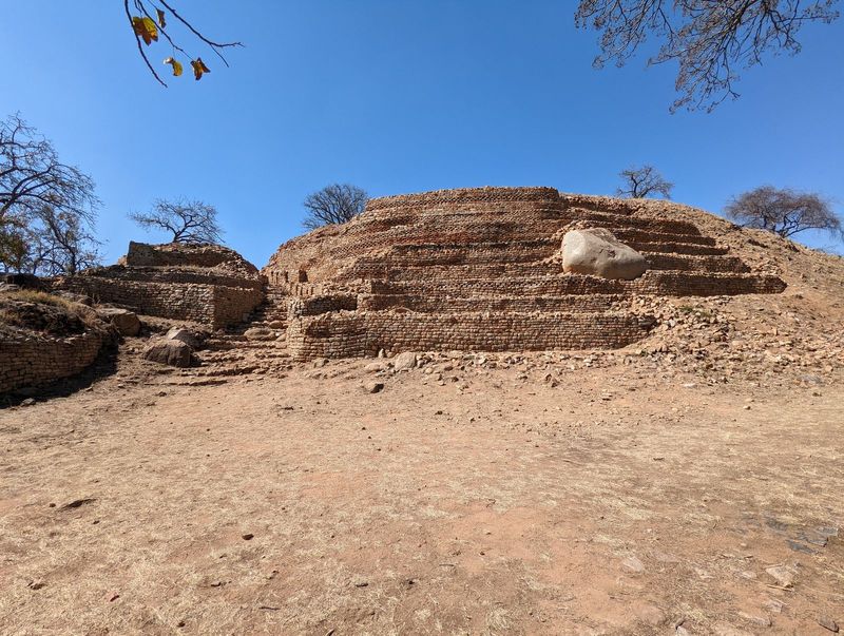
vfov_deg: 78.3
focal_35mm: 16
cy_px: 318
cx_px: 422
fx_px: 391
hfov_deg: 94.4
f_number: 2.2
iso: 48
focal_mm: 2.35
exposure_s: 1/1239
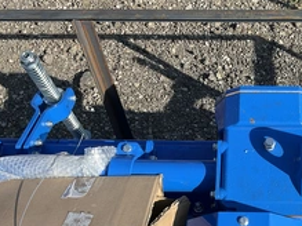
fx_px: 462
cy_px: 141
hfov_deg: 34.9
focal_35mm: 53
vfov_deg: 27.4
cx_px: 245
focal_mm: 3
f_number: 1.8
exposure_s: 1/1076
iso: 25
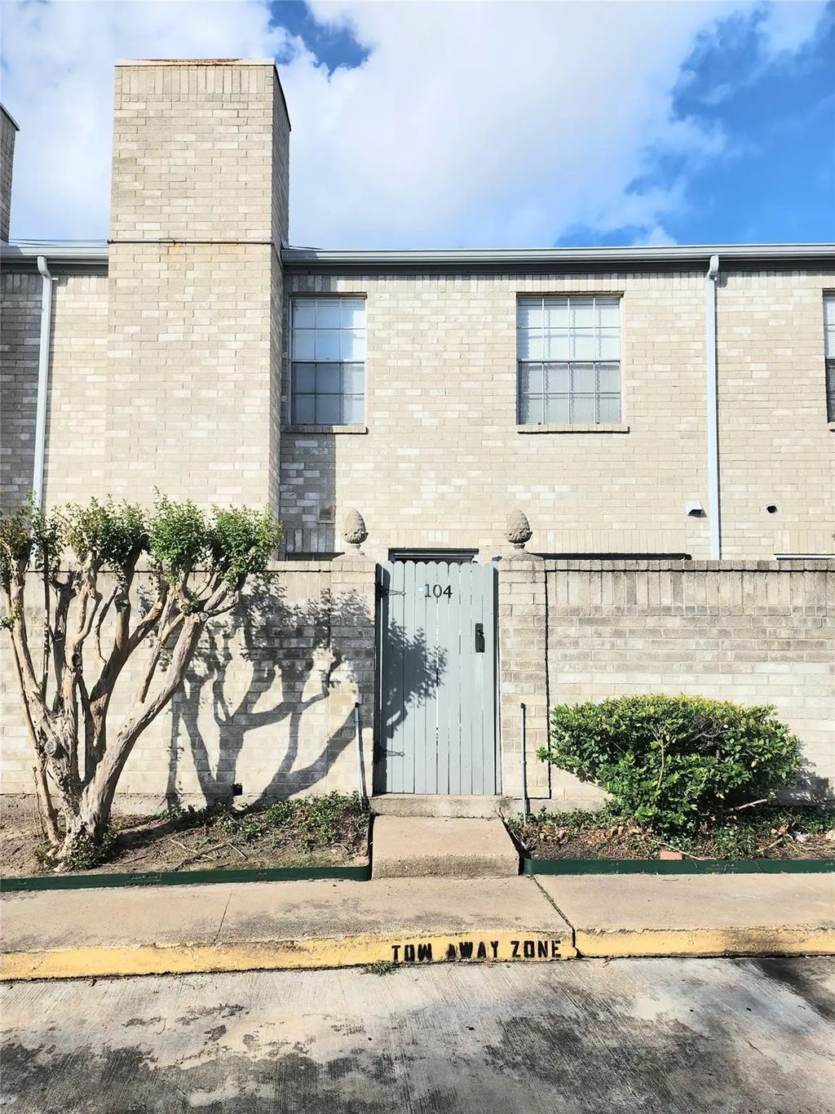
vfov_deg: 73.9
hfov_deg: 58.9
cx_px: 418
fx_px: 740
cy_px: 557
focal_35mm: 23
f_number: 1.8
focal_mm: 6.4
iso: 12
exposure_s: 1/1429
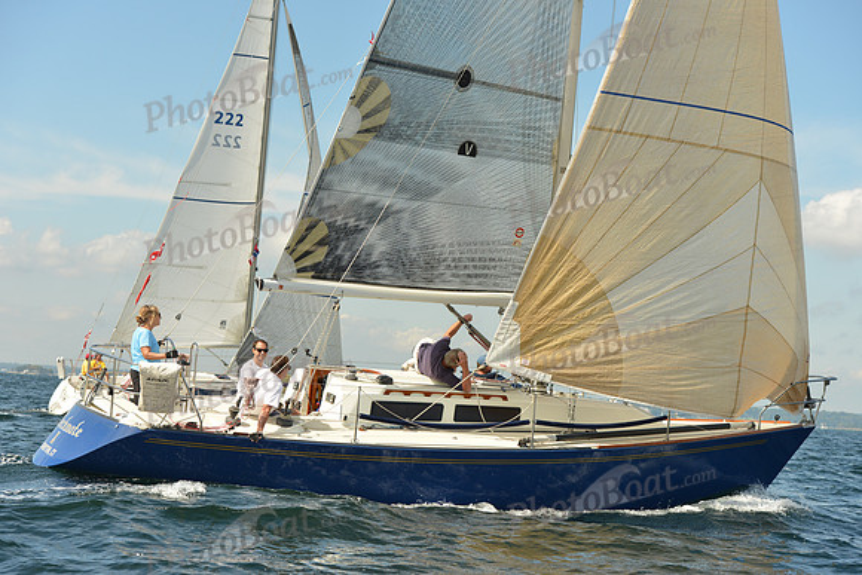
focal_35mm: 70
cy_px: 288
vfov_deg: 19.5
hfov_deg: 28.8
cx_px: 431
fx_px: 1676
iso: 320
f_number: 6.3
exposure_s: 1/1250
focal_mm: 70
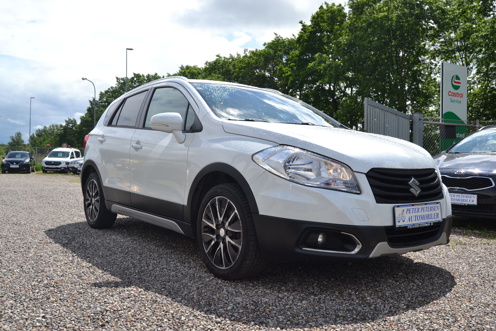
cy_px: 166
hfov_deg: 57.2
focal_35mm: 33
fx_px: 455
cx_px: 248
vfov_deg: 40.0
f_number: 9
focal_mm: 22
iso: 100
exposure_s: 1/320
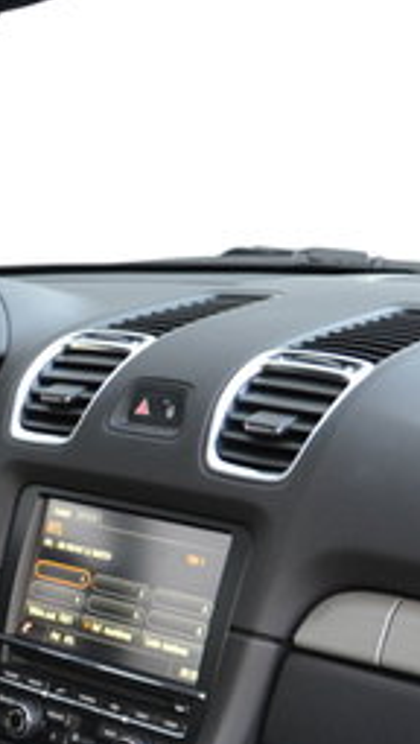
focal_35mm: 85
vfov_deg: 24.4
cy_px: 648
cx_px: -200
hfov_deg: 13.5
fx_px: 1678
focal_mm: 18
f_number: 3.5
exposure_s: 1/40
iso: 400
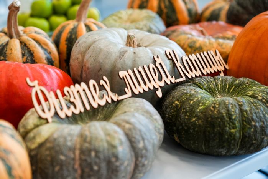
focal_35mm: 63
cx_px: 134
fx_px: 469
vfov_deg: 21.6
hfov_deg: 31.9
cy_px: 90
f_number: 2.8
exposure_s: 1/320
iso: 1250
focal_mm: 63
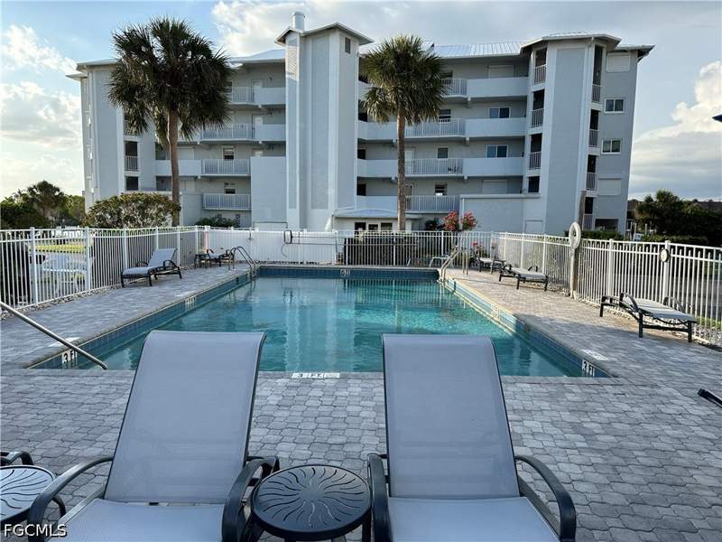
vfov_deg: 56.8
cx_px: 361
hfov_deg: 71.6
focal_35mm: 24
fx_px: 501
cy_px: 271
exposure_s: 1/2028
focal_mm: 6.86
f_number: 1.78
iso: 80
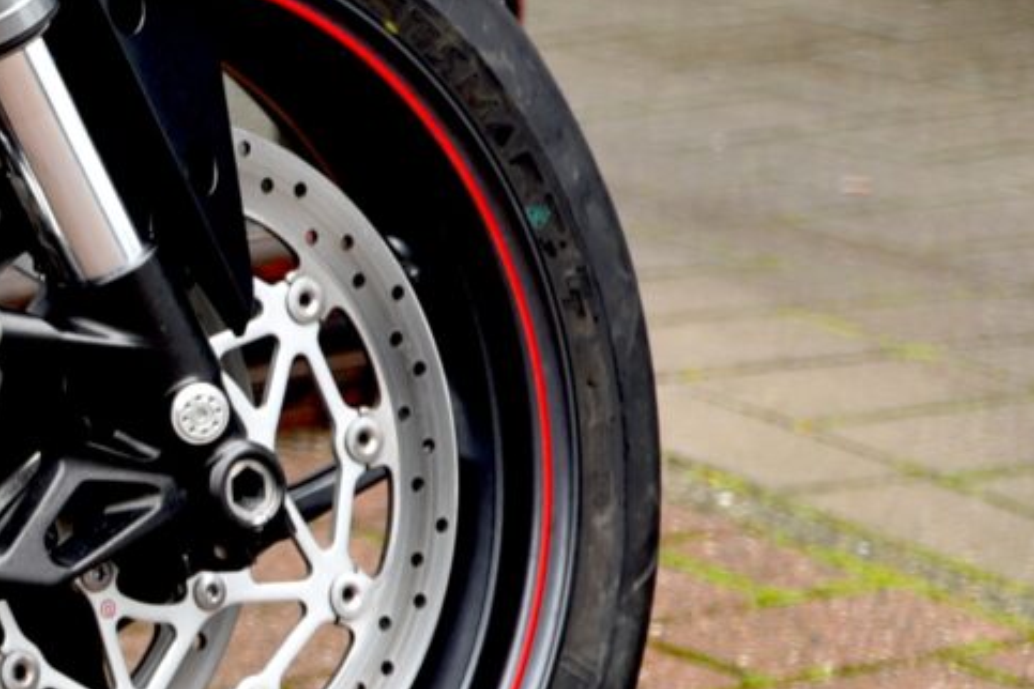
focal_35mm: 371
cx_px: -1586
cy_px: 108
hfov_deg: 5.3
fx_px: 10655
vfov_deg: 3.7
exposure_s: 1/60
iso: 100
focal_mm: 70
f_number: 3.2
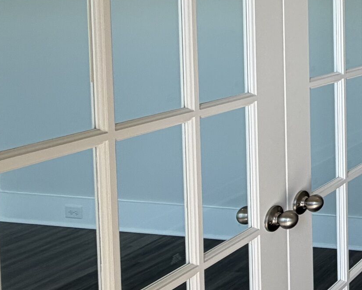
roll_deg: -0.8
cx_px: 573
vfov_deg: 28.6
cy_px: 29
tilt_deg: -2.9
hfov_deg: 25.2
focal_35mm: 51
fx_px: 547
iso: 50
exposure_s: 1/121
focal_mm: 2.22
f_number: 2.2
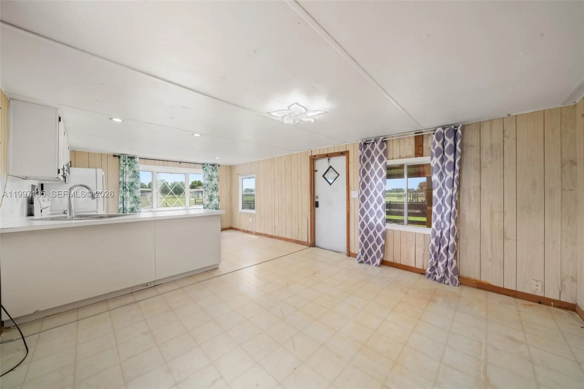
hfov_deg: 112.6
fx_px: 195
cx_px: 292
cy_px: 194
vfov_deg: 90.0
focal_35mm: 12
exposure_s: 1/30
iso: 400
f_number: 11
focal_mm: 12
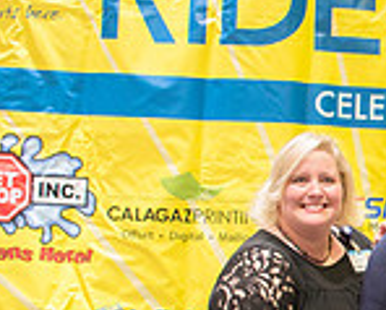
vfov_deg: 15.6
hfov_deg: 17.8
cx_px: 537
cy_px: 216
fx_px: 1133
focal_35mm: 99
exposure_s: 1/15
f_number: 3.5
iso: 560
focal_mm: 18
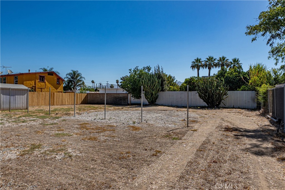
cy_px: 95
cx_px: 142
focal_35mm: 24
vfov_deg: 53.1
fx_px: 190
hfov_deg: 73.7
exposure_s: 1/500
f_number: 6.3
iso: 80
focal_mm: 16
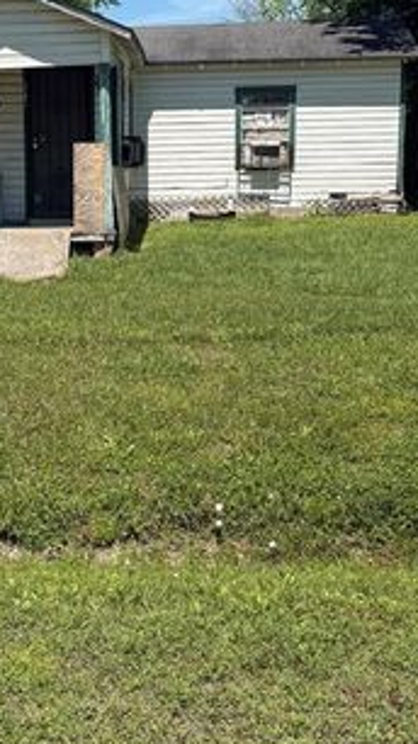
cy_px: 300
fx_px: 1124
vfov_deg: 36.5
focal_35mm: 57
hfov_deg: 20.9
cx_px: 95
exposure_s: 1/4673
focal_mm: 6.76
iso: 80
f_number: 1.78
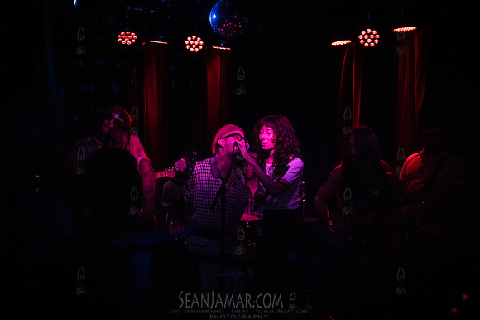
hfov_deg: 41.1
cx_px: 240
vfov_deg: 28.0
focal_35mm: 48
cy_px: 160
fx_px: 640
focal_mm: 48
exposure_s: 1/400
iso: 12800
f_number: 4
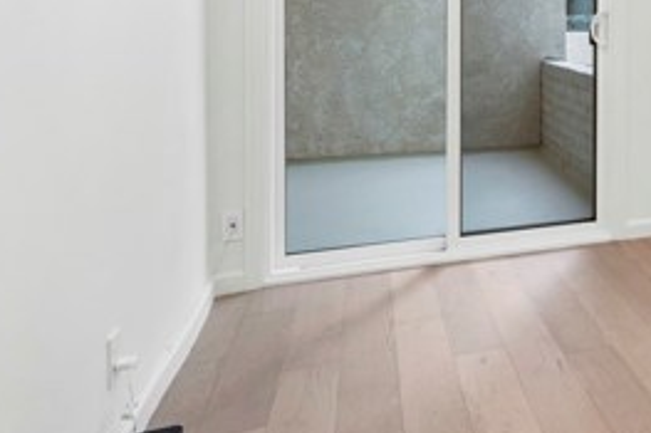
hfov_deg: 38.5
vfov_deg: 32.2
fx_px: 705
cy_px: 28
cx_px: 757
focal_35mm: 39
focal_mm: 16
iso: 2500
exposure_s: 1/30
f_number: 7.1
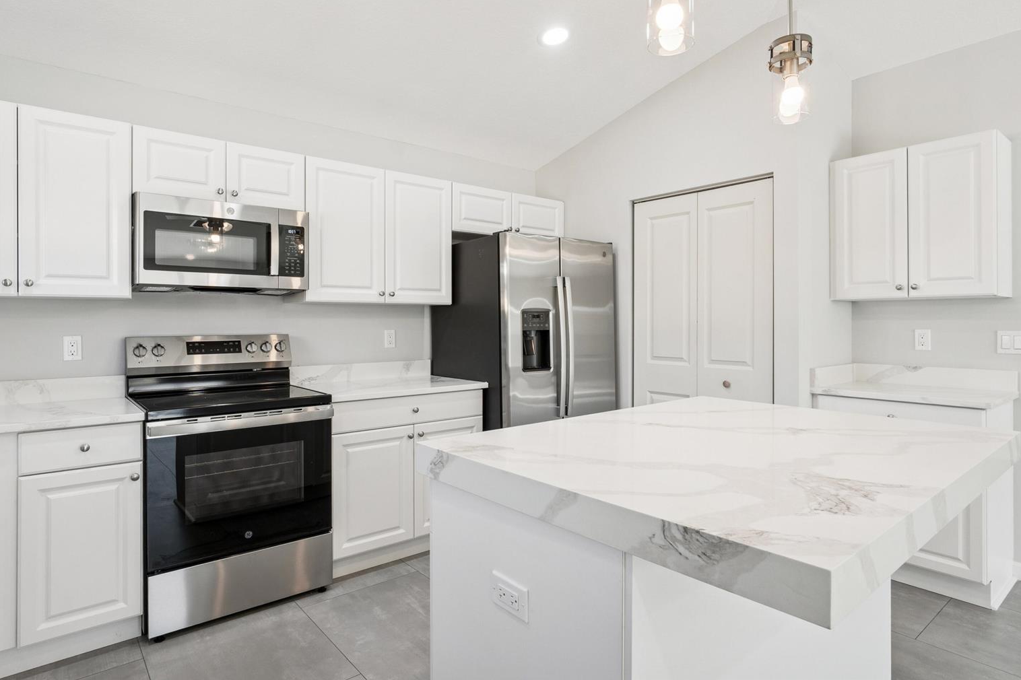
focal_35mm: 19
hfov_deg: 86.9
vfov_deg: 64.5
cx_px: 495
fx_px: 539
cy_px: 322
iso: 200
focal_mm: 12
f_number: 9
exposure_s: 1/25
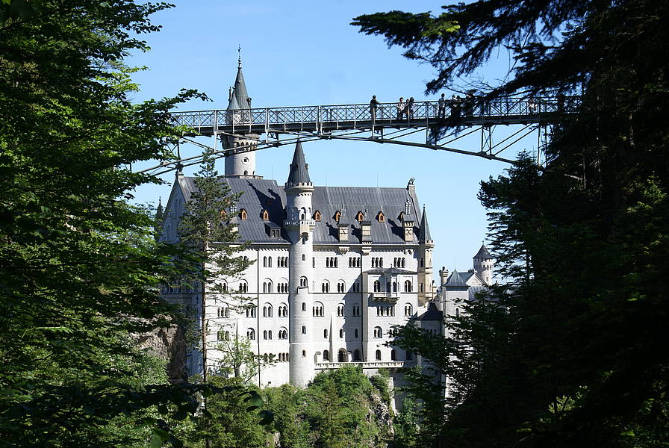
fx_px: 1675
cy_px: 224
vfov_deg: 15.2
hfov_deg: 22.6
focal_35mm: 90
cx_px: 334
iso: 100
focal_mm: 60
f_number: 8
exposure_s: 1/160
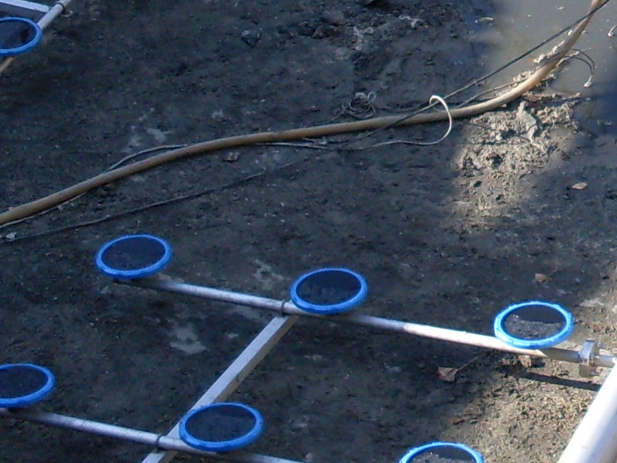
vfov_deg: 10.3
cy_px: -183
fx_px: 2495
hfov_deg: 13.4
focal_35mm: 140
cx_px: 901
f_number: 2.8
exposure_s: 1/350
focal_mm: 6.3
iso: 80
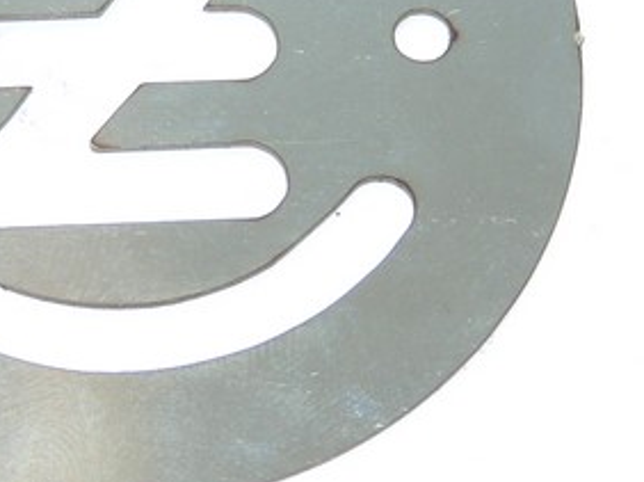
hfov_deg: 12.4
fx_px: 2956
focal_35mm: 159
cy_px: 78
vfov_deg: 9.3
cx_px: 103
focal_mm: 12.4
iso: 110
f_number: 3.9
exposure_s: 1/60
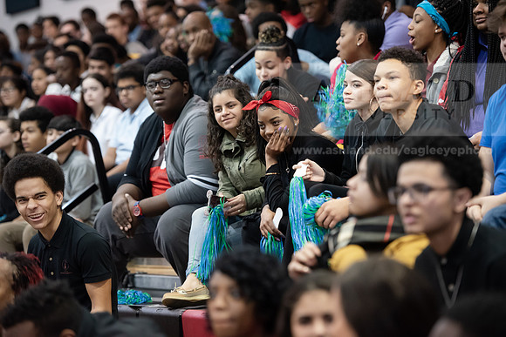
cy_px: 168
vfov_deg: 9.8
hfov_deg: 14.7
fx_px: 1968
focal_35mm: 140
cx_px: 253
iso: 4000
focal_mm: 140
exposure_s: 1/200
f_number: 2.8
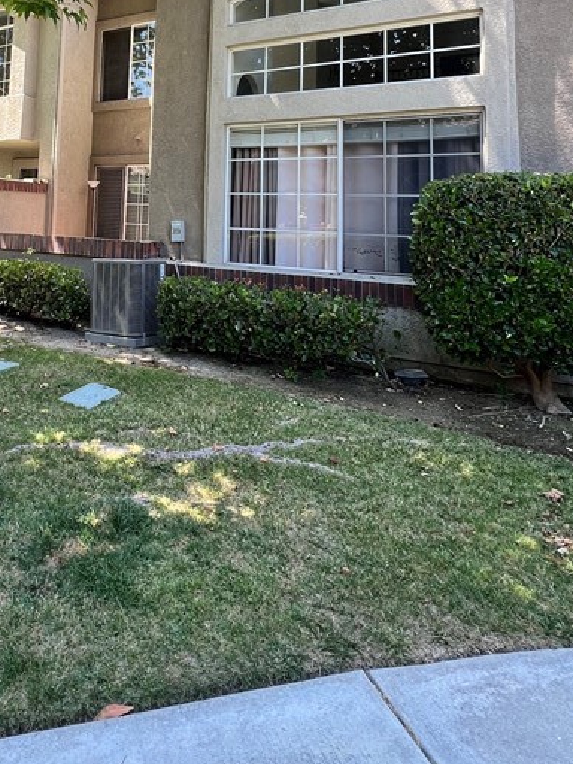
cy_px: 152
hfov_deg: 50.0
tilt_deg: +7.6
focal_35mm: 26
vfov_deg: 61.7
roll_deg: -2.3
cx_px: 116
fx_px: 574
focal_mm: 1.57
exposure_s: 1/114
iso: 32
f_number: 1.8
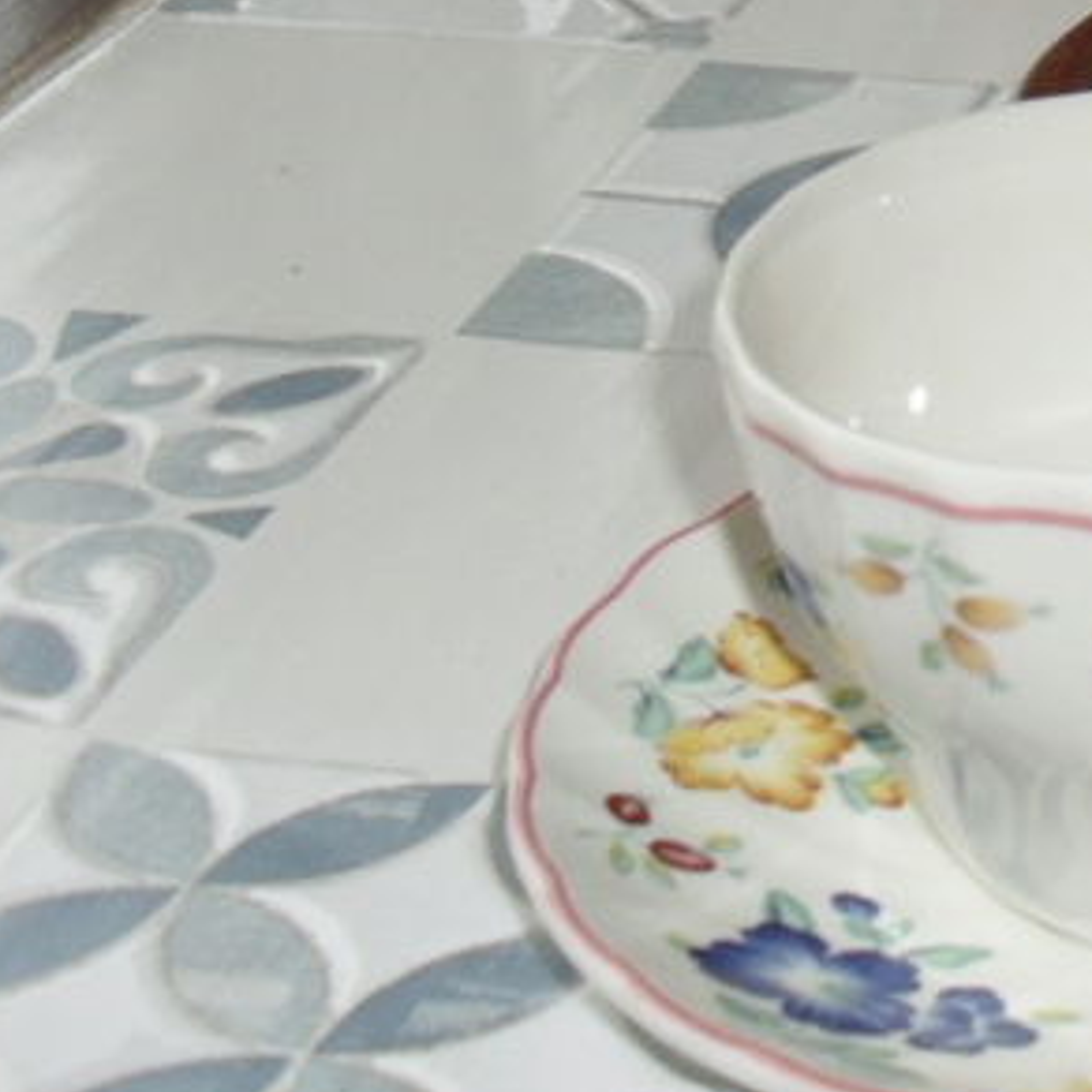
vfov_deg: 16.0
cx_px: 1761
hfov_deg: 14.9
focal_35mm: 106
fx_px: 3783
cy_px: -52
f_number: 3.2
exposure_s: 1/45
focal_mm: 6.3
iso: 200
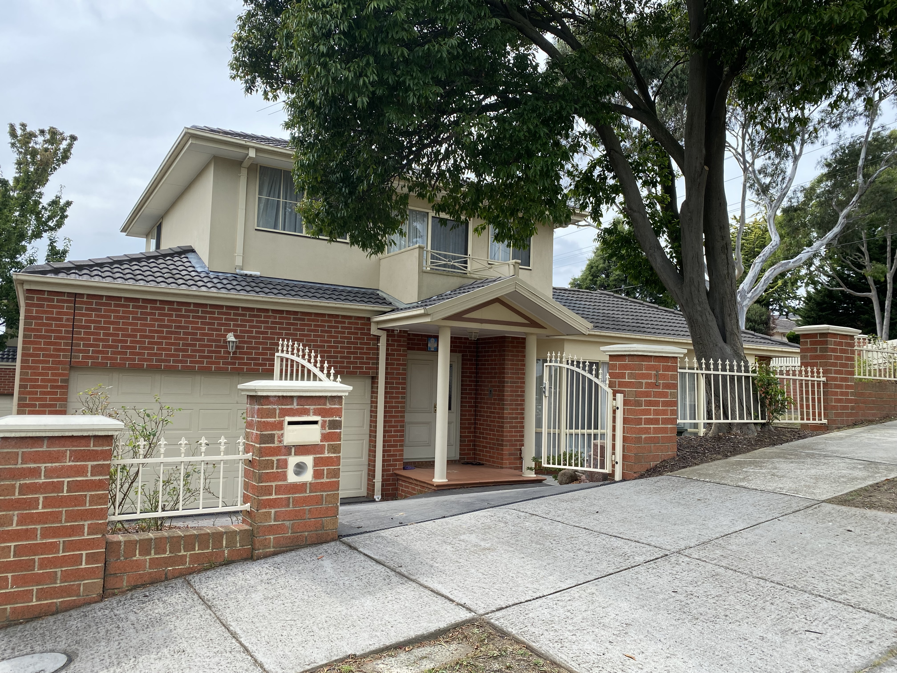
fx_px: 674
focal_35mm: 26
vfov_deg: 53.1
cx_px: 448
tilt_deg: +3.6
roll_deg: -1.1
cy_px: 336
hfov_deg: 67.3
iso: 32
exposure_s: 1/934
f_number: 1.8
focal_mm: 4.25
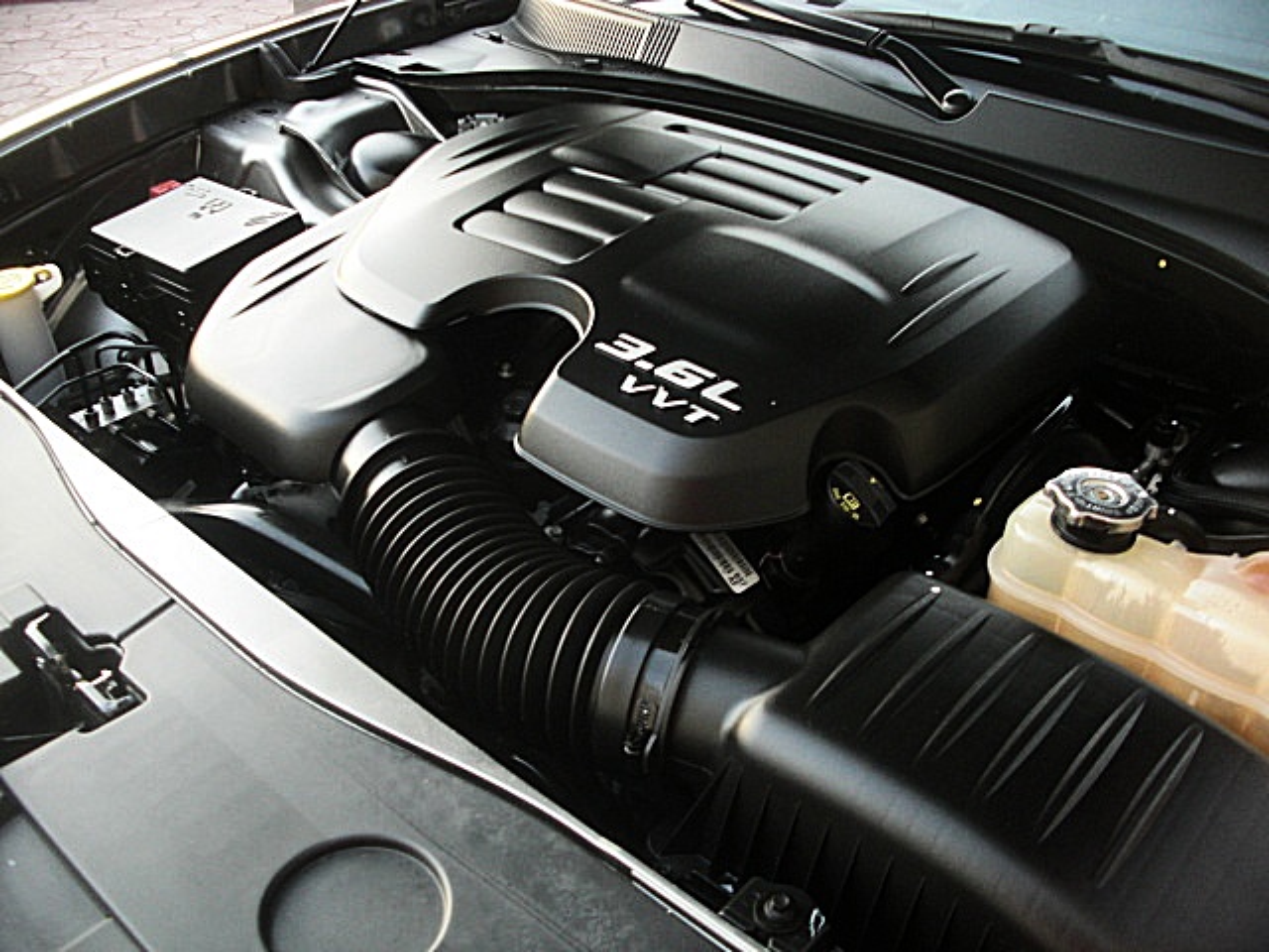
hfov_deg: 51.4
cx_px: 634
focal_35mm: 36
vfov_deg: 39.7
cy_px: 476
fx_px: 1320
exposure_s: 1/100
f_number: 2.8
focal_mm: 6.3
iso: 200
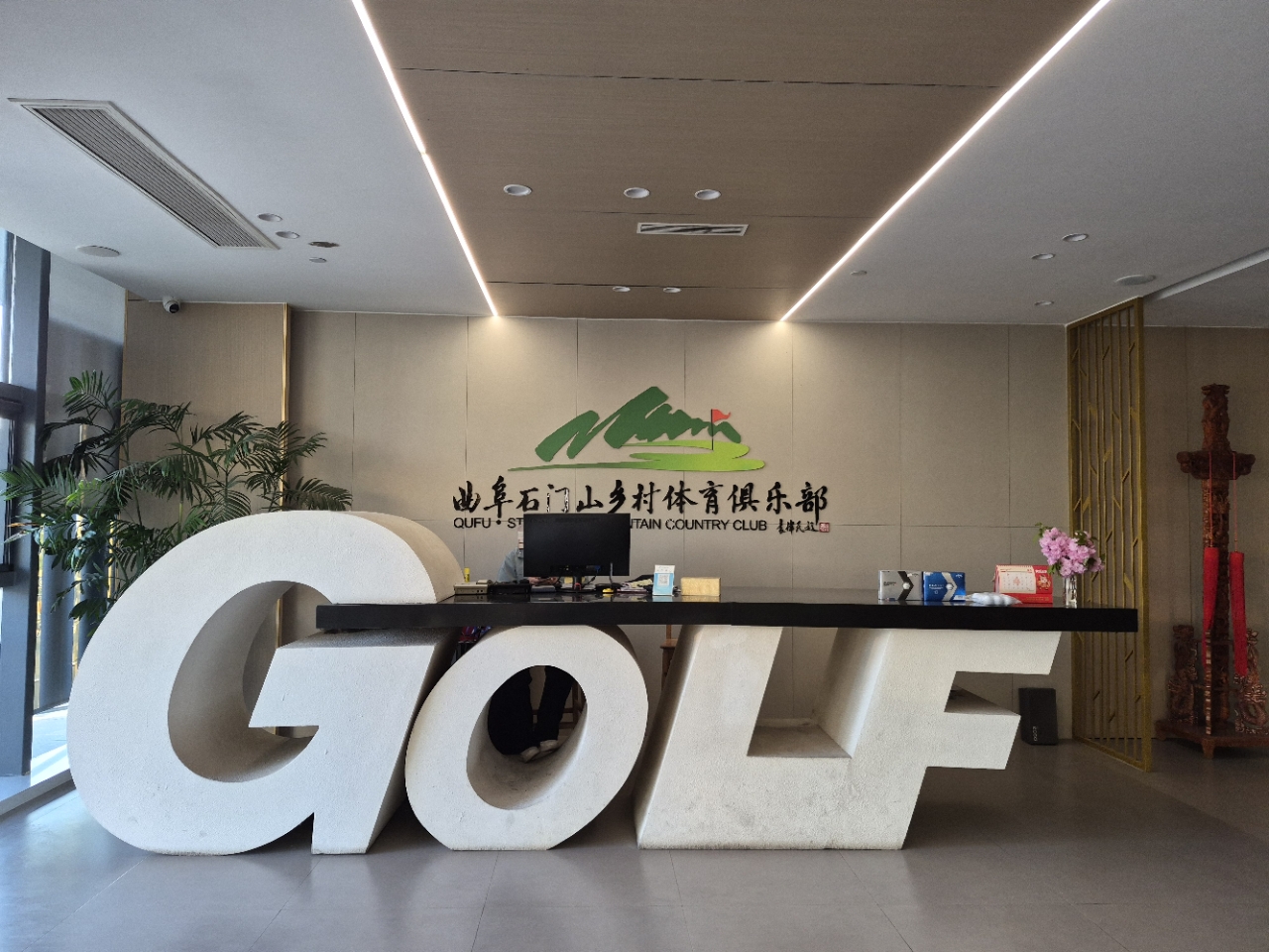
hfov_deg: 73.9
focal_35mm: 23
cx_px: 634
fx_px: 843
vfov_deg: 58.9
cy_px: 476
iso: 250
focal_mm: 5.4
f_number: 1.8
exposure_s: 1/120
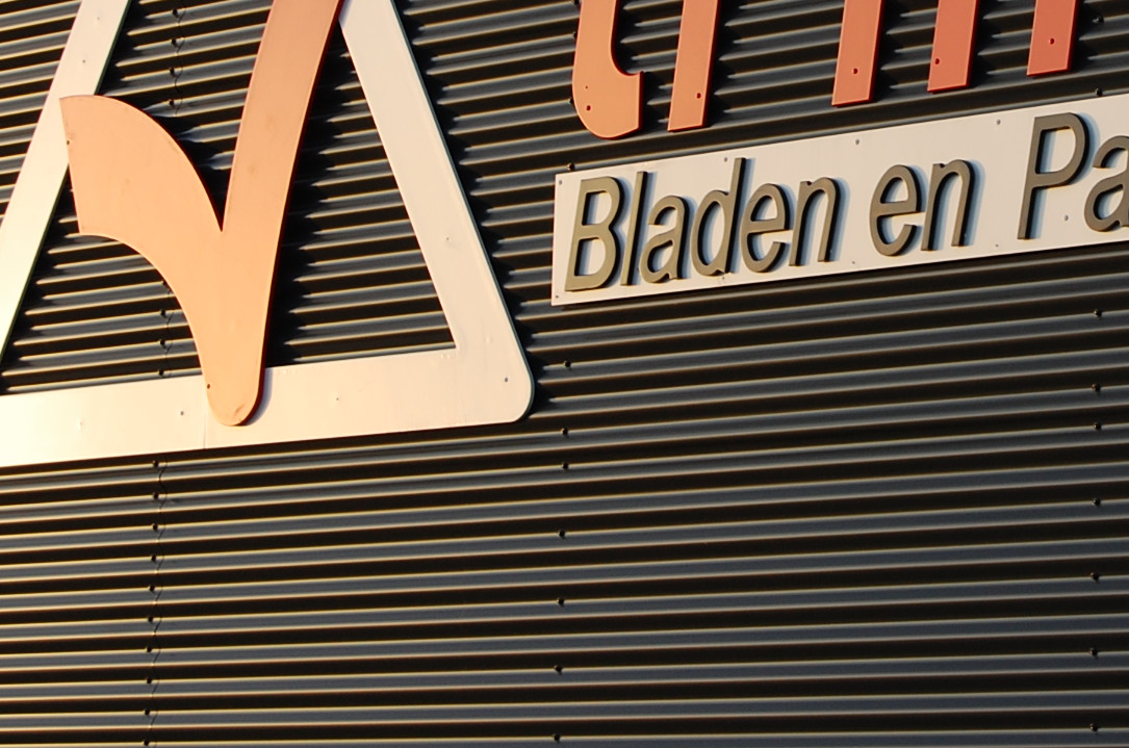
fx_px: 4883
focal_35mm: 156
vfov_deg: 8.7
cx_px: 932
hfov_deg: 13.1
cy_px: 21
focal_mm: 50
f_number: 5.6
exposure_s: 1/125
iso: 250
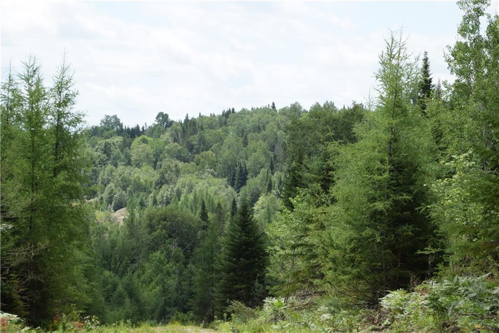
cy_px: 166
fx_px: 2286
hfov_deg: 12.5
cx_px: 250
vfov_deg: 8.3
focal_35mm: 165
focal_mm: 110
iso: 200
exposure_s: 1/40
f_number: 18
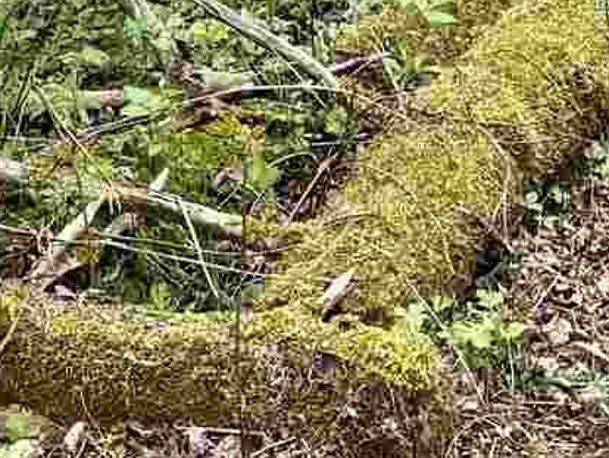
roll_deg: +0.3
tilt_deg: -2.4
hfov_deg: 10.7
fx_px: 3133
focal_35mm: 178
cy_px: -810
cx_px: 900
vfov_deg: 7.5
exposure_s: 1/943
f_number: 1.78
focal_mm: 6.76
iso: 100
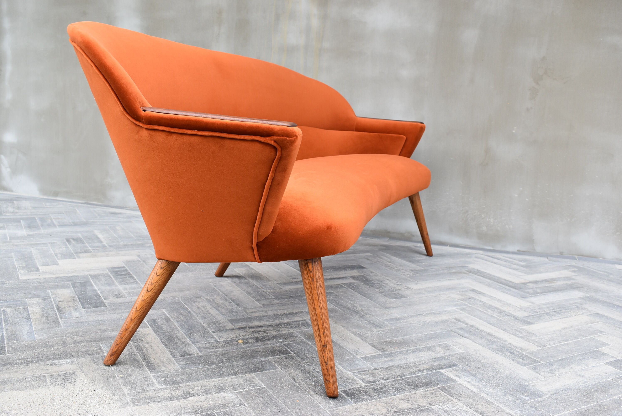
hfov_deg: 53.1
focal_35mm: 36
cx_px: 311
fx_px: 622
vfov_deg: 36.9
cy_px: 208
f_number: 6.3
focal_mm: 24
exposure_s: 1/125
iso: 400
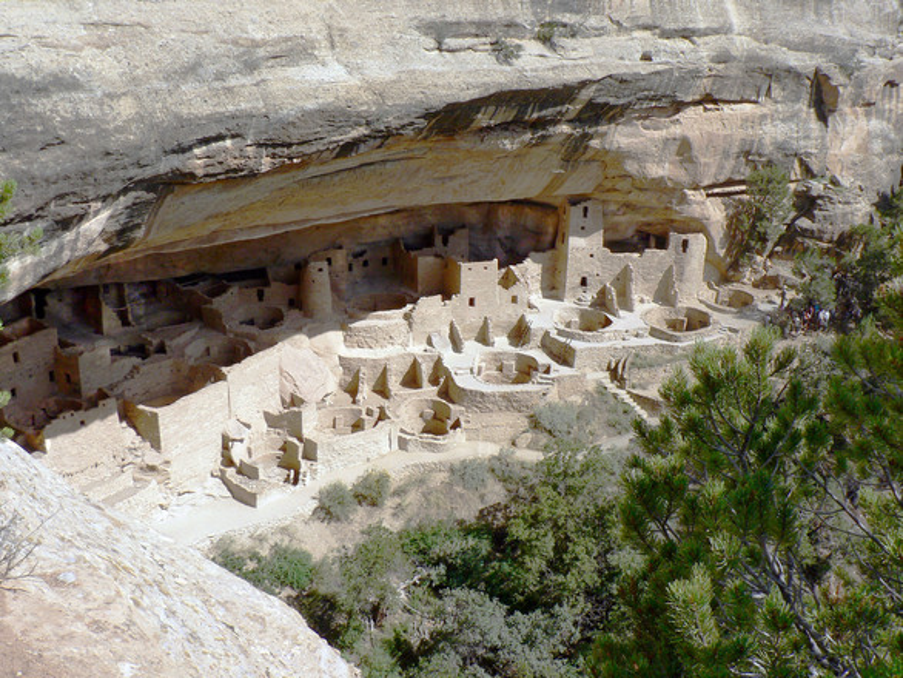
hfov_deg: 51.3
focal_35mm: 36
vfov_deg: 39.7
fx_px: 939
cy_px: 339
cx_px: 452
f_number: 5.6
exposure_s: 1/400
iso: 80
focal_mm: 6
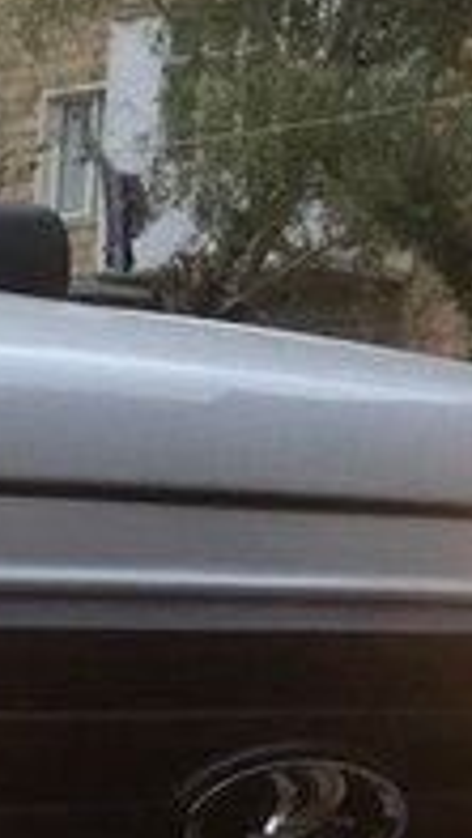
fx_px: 2355
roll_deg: -2.4
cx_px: -502
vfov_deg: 19.9
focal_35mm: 106
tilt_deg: -6.0
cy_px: 713
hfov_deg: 10.4
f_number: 2.2
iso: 64
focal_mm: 4.15
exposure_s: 1/33
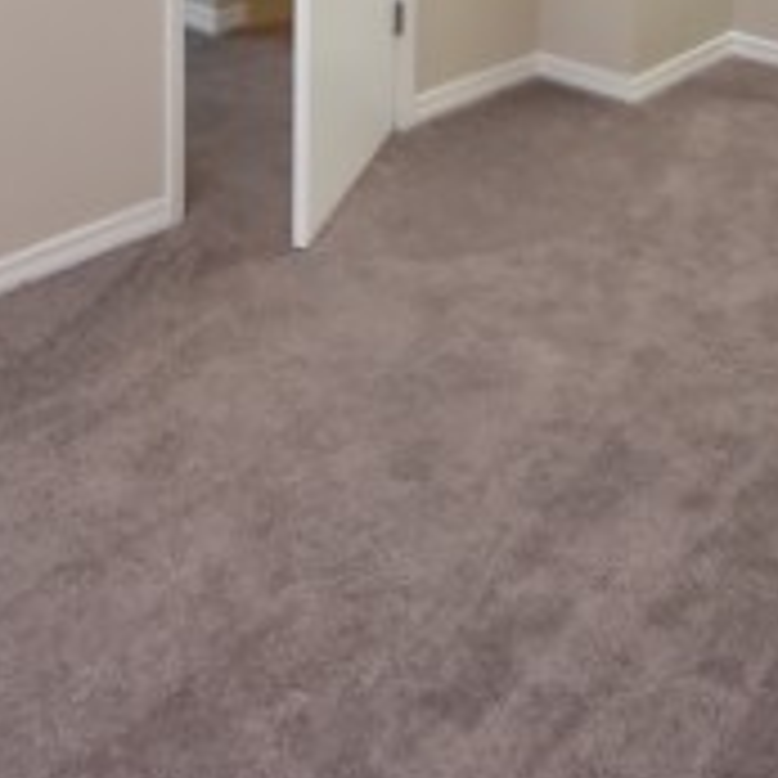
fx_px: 1348
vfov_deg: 26.5
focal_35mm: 53
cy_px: -274
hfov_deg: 32.2
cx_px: 409
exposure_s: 1/60
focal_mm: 10
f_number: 3.5
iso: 800
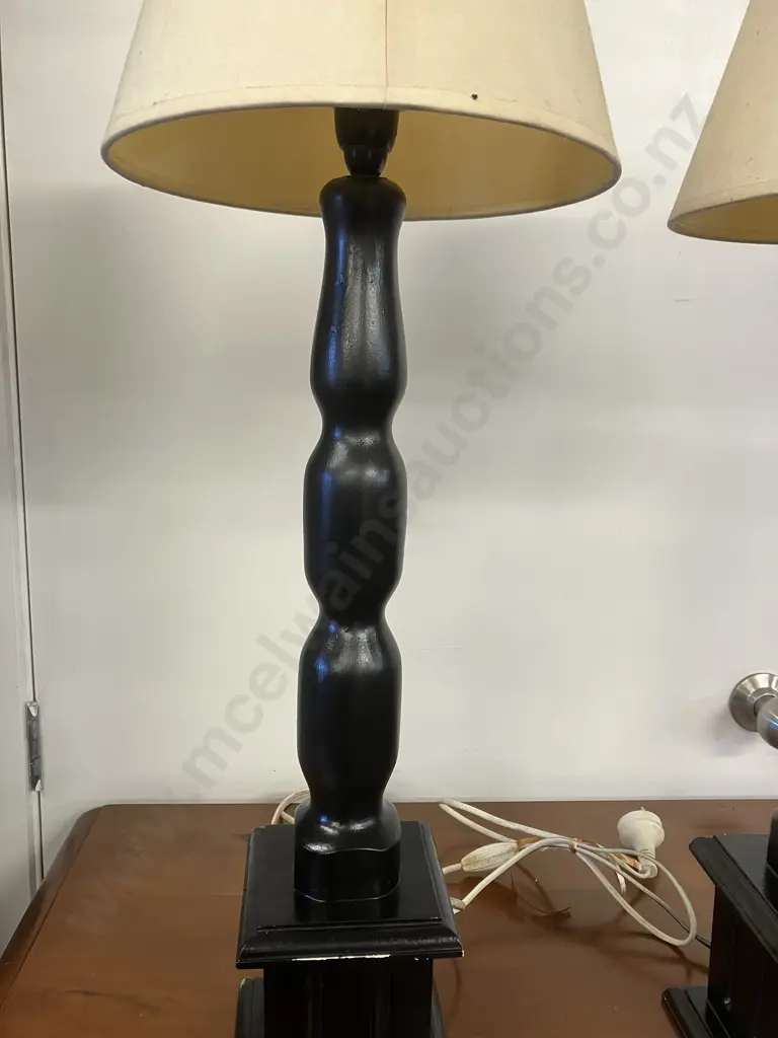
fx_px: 839
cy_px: 519
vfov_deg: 63.4
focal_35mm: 28
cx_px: 389
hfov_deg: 49.7
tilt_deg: -8.9
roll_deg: -0.1
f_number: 1.8
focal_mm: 3.99
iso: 80
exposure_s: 1/50
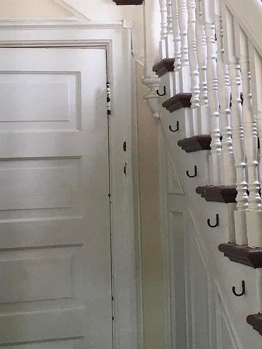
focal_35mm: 70
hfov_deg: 20.9
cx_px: 175
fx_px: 706
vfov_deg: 27.4
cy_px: 86
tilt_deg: +7.9
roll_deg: +2.3
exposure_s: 1/30
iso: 32
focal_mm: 4.15
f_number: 2.2
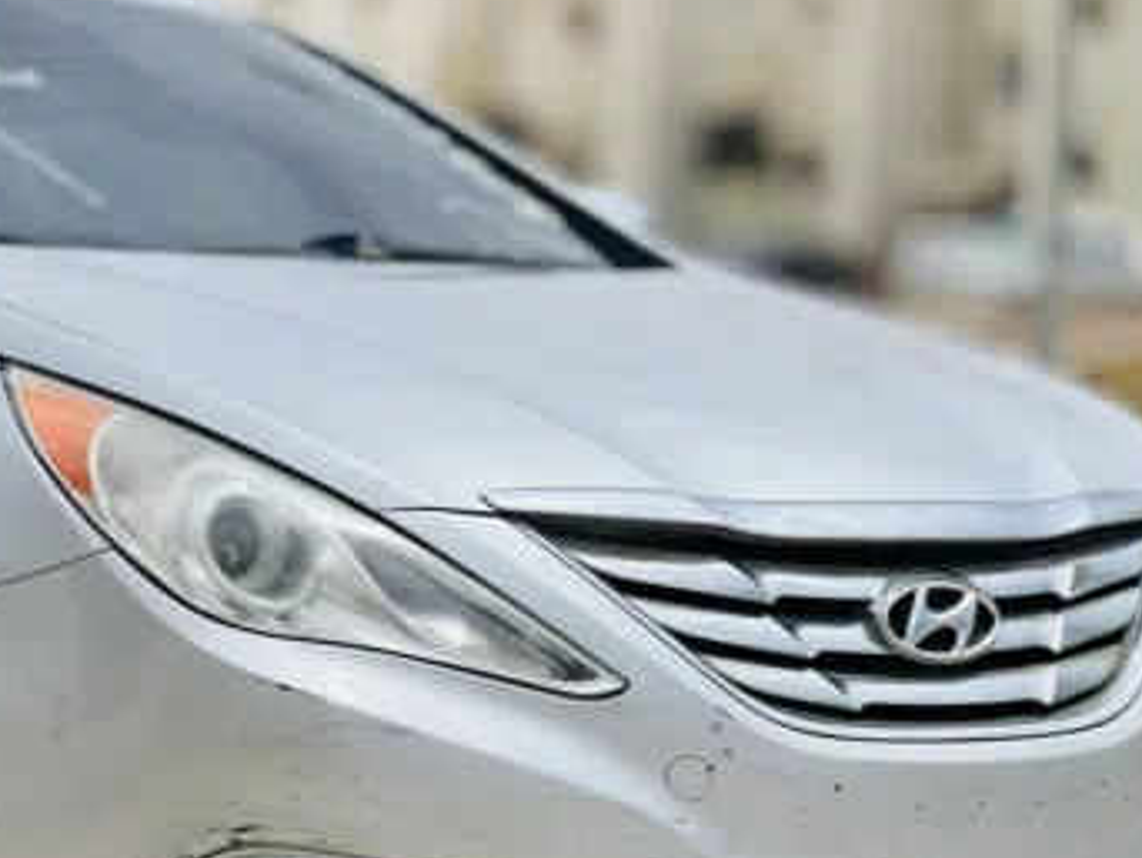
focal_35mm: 144
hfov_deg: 13.6
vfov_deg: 10.3
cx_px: 274
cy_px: 561
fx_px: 4754
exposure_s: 1/1815
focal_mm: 9
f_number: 2.8
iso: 32
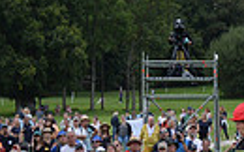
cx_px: 480
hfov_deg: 6.4
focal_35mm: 318
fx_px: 2113
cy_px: 182
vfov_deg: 4.1
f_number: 4.5
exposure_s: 1/3200
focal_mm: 70
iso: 1250
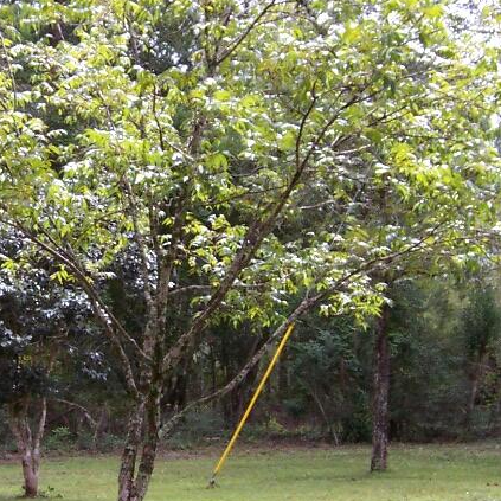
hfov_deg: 14.0
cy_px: 263
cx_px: 40
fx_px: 2014
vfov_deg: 14.2
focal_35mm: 123
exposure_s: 1/180
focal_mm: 8.2
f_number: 4
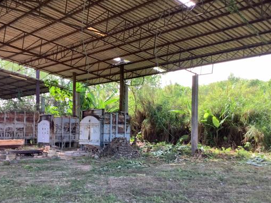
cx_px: 116
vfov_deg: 35.8
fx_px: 313
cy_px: 124
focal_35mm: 40
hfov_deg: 46.7
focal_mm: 3.3
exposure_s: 1/120
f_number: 2.4
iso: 50
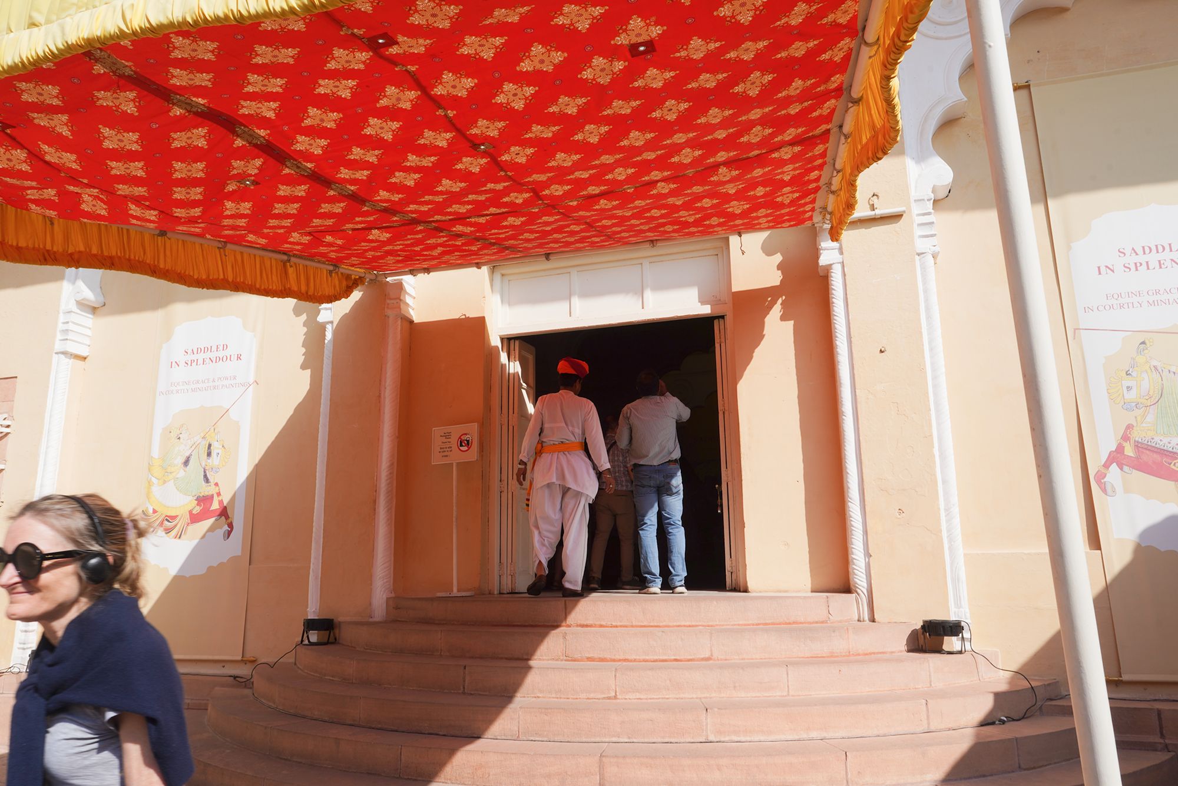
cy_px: 393
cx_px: 589
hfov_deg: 73.7
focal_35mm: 24
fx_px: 785
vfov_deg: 53.1
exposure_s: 1/100
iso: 100
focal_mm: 24
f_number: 16
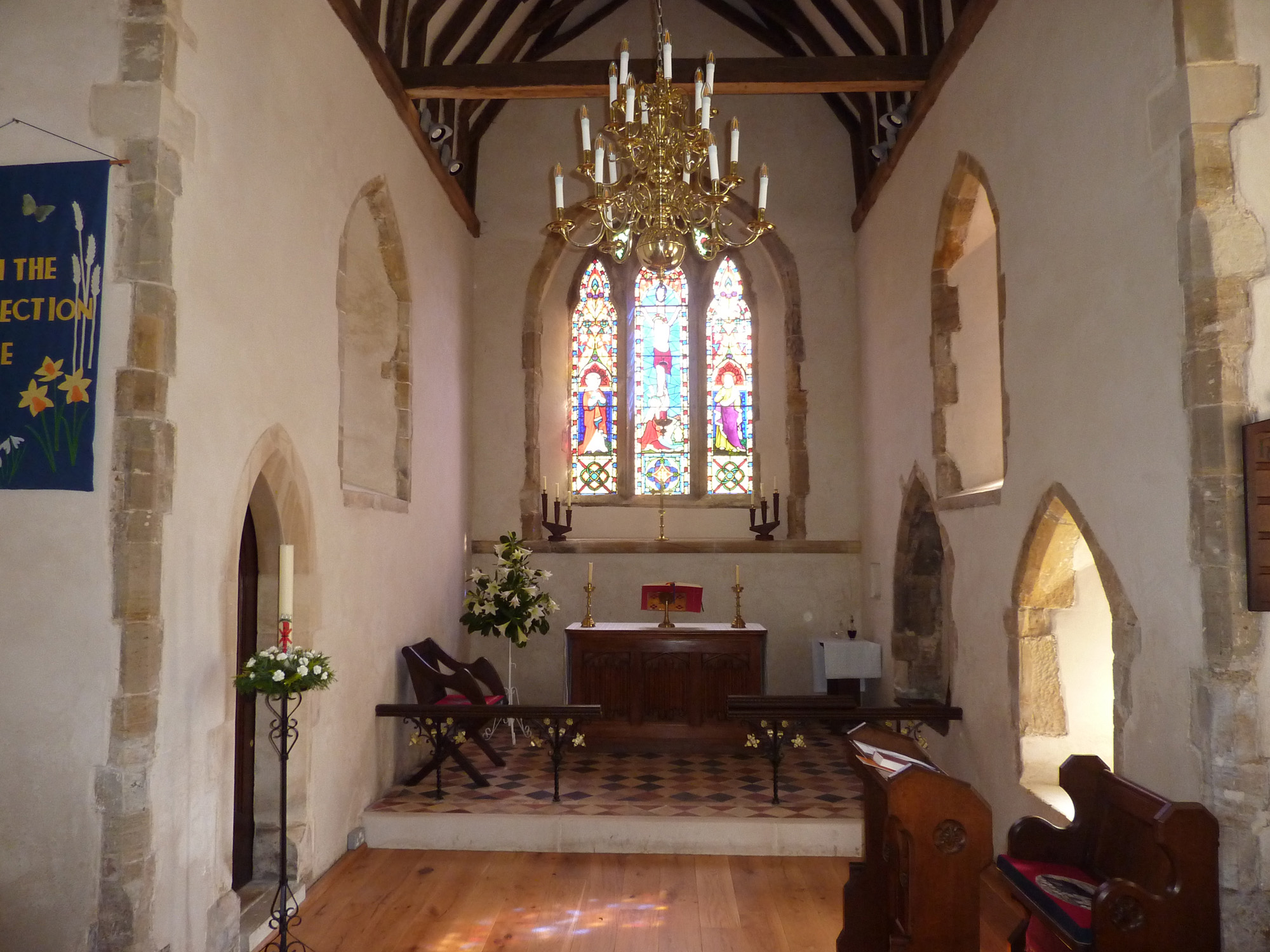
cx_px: 635
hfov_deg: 69.4
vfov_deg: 54.9
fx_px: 917
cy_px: 476
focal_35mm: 25
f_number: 3.3
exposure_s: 1/30
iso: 320
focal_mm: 4.1
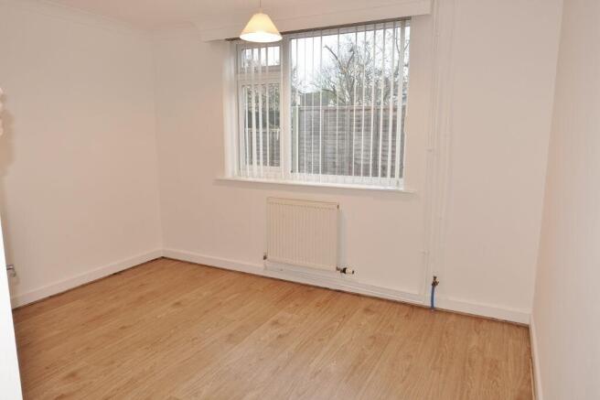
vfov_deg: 53.1
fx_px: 400
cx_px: 300
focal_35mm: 24
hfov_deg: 73.8
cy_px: 200
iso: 125
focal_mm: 8.8
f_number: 2.8
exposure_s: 1/30
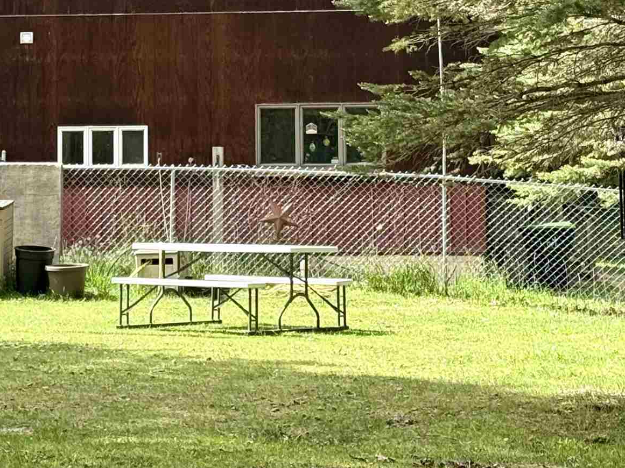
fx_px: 2292
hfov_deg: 15.5
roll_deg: -0.3
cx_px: 171
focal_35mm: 127
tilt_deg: +5.9
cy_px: 14
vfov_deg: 11.6
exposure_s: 1/1377
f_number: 1.78
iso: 100
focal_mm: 6.76
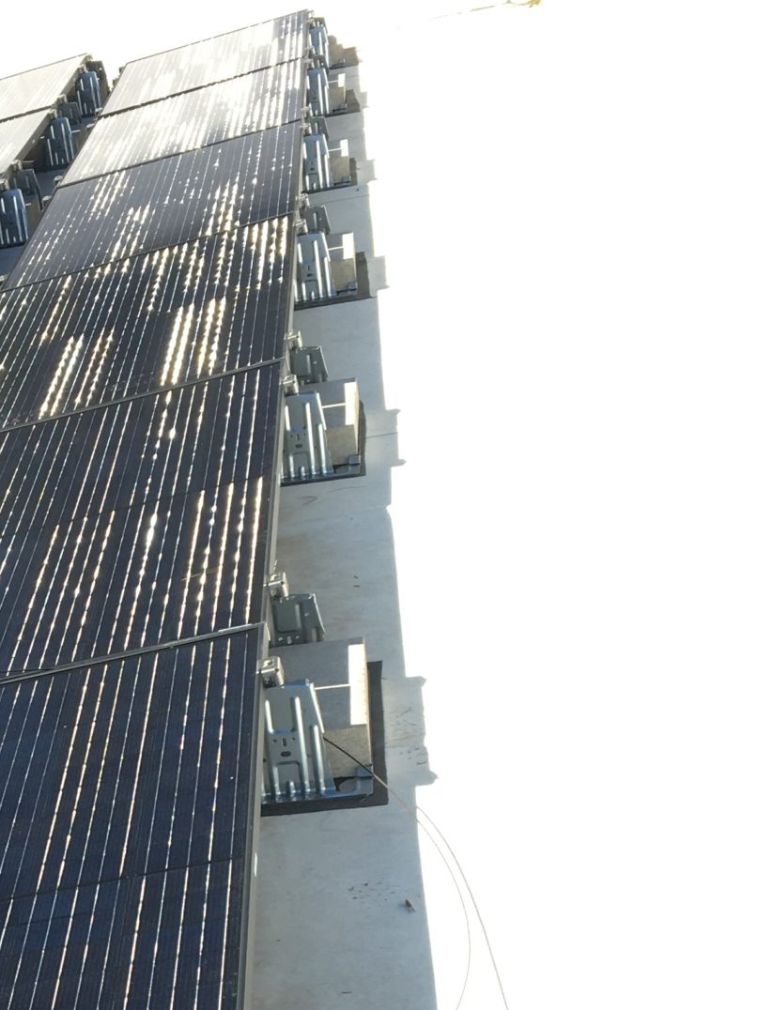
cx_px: -8
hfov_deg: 20.6
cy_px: 886
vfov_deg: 27.3
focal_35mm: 69
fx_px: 2015
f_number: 2.2
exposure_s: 1/651
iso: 25
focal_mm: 4.15
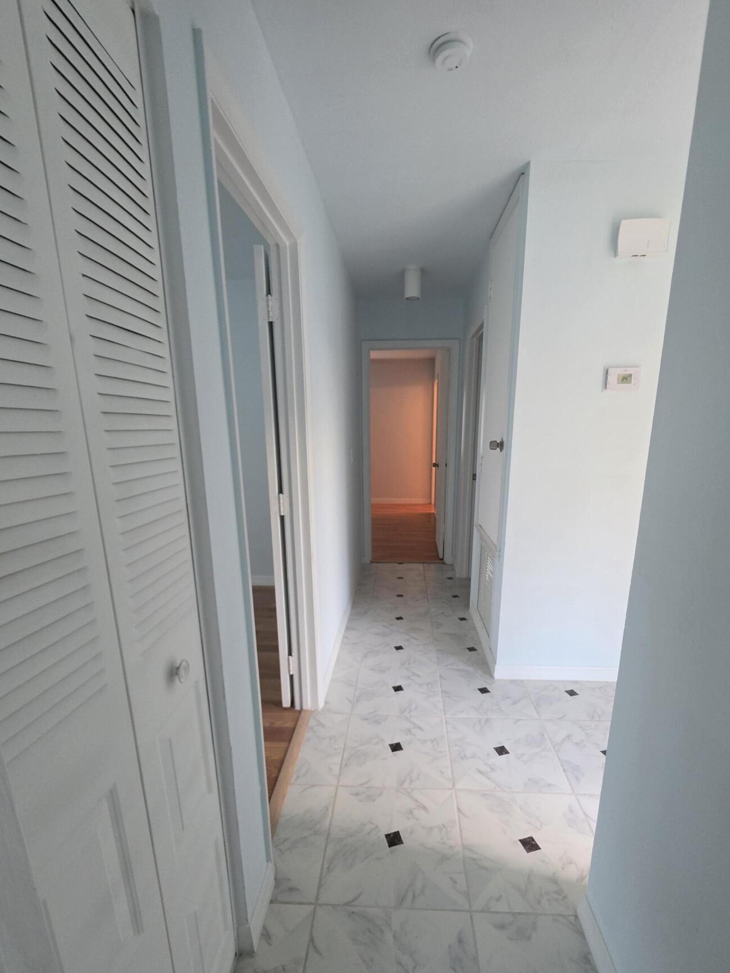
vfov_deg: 97.7
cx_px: 372
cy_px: 545
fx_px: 422
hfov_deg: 81.7
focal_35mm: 15
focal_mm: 2.2
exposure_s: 1/60
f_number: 1.9
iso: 400
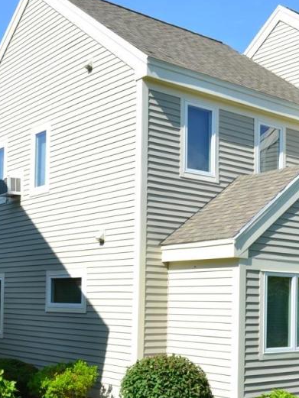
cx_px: 134
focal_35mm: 51
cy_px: 265
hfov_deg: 28.6
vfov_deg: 37.1
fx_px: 587
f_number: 7.1
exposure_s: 1/160
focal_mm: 18
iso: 100
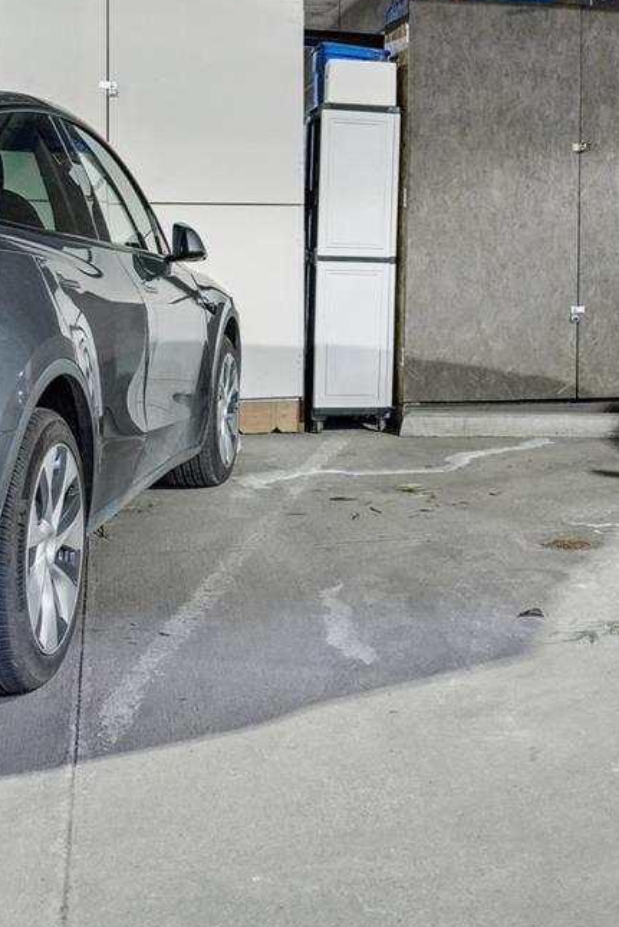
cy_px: 290
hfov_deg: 25.1
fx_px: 1340
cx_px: 567
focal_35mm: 52
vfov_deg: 37.7
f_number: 9
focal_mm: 28
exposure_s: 1/8
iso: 5000
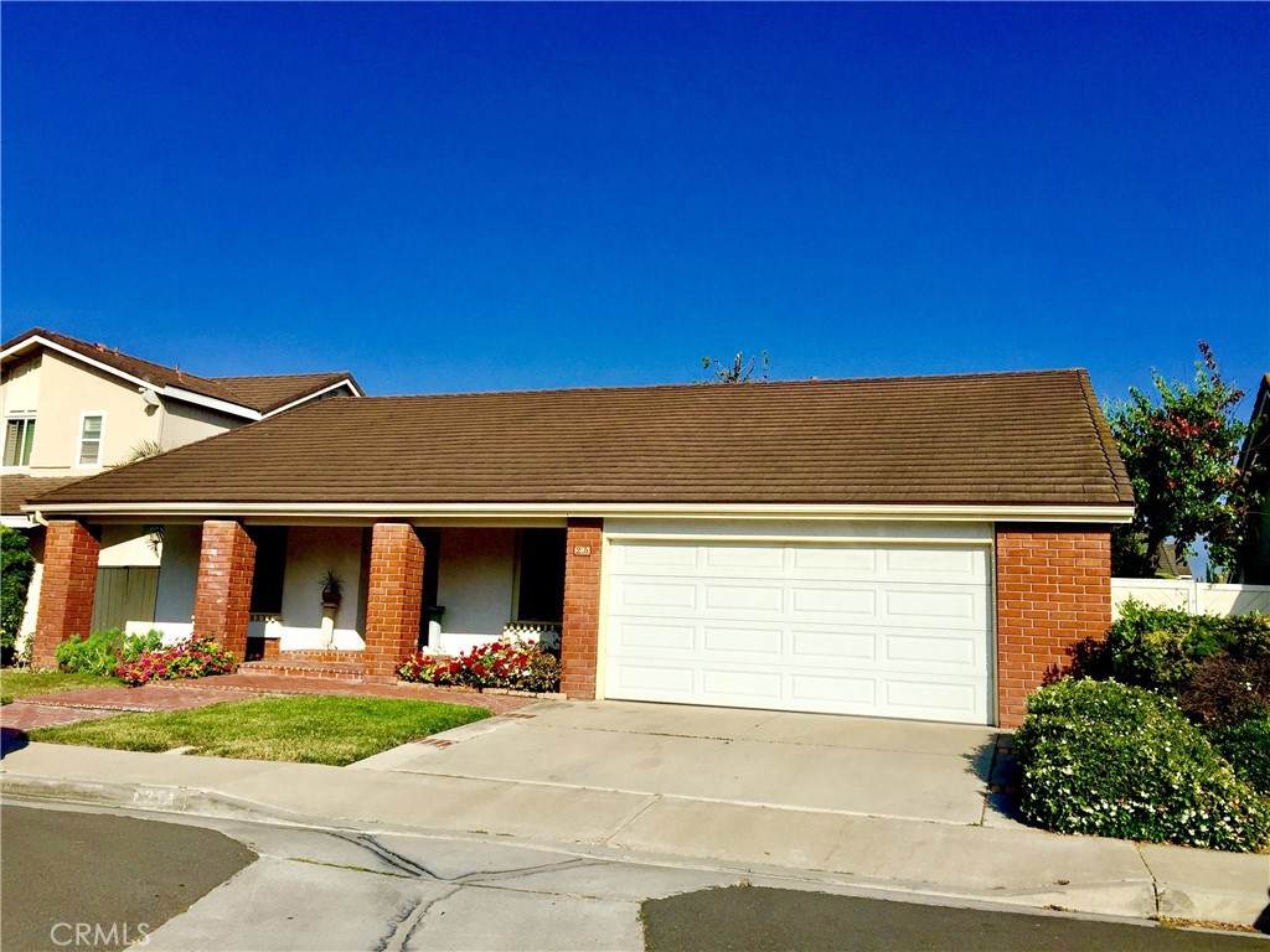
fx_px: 1064
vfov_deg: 48.2
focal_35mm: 29
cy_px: 476
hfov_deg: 61.7
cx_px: 635
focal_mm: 4.15
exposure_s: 1/3968
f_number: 2.2
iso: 32
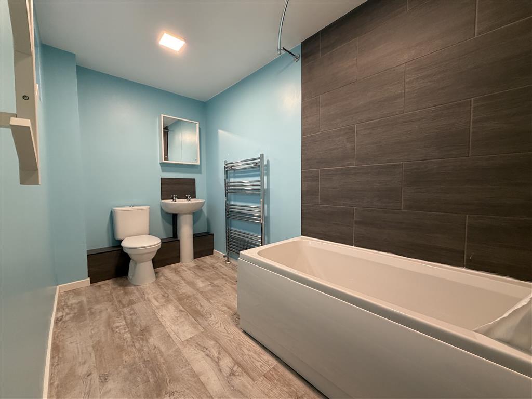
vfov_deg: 85.7
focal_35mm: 14
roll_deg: +0.5
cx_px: 266
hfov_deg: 102.1
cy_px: 200
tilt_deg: -2.5
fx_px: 215
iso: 200
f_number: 2.2
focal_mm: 2.22
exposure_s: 1/50
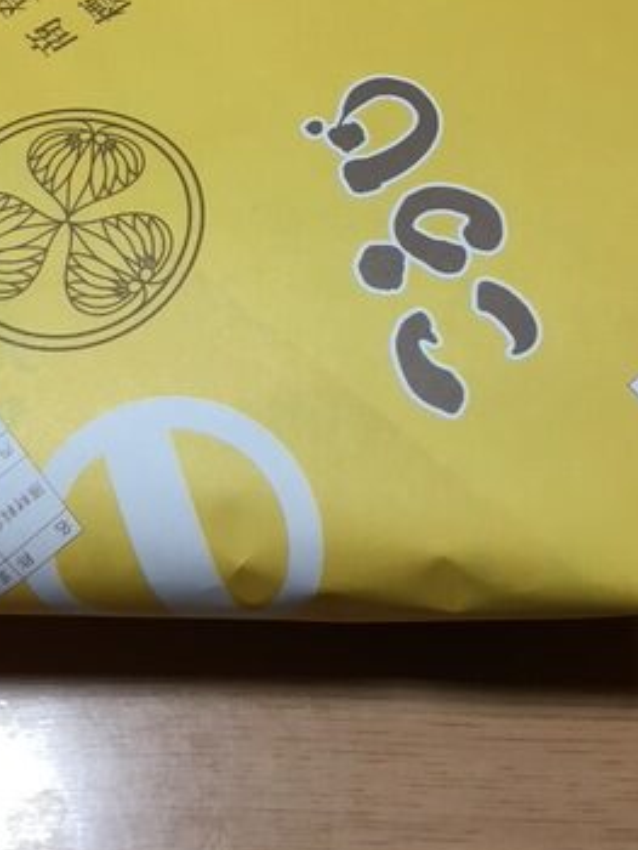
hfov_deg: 27.3
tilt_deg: -59.4
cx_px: 194
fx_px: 1301
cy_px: 226
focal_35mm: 53
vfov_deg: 35.4
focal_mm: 4.15
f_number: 2.2
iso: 50
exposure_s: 1/30
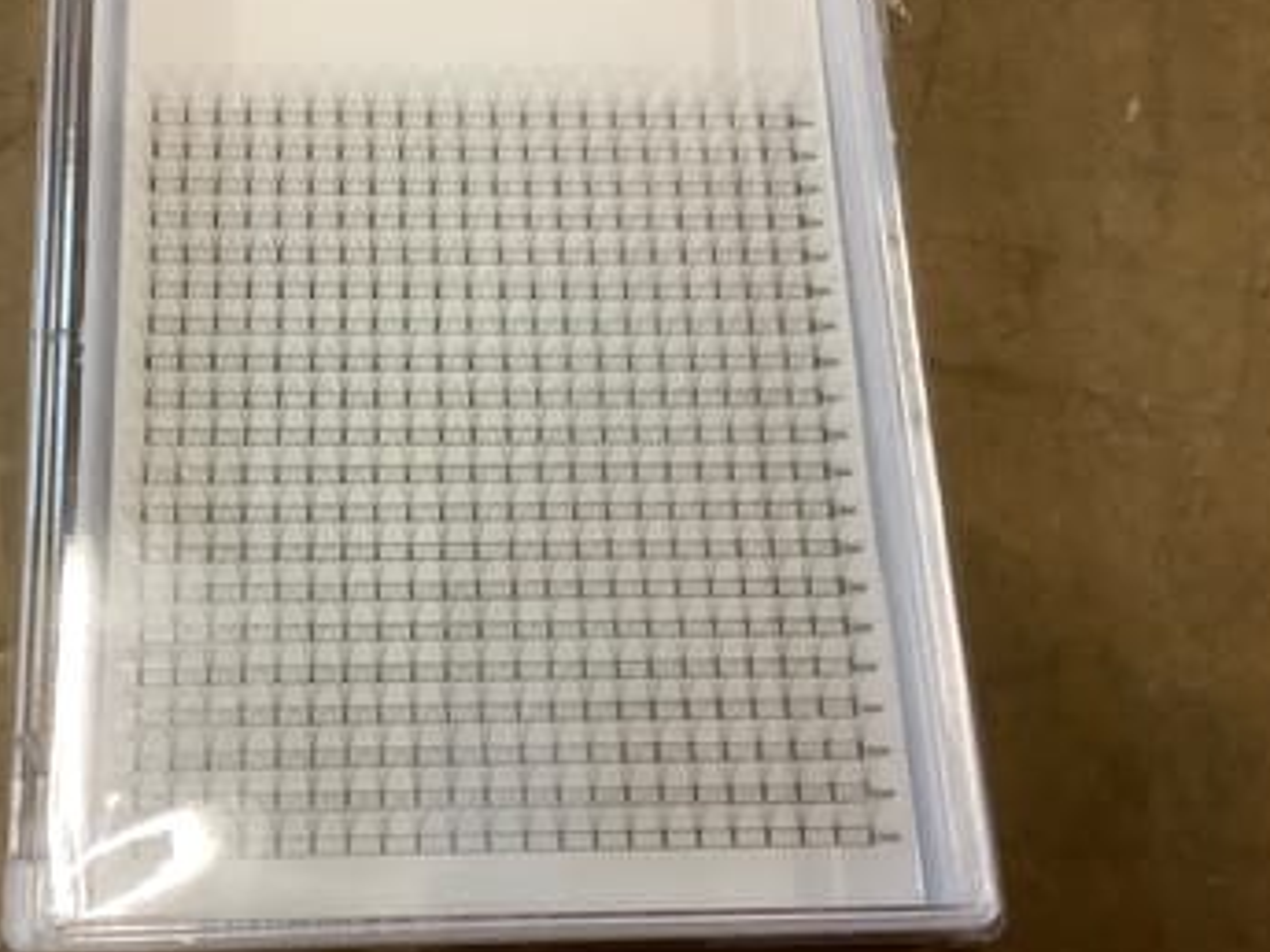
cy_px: 430
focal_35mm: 45
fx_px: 1651
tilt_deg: -71.7
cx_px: 417
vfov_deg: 32.2
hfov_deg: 41.5
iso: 400
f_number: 2.4
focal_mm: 3.3
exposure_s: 1/50
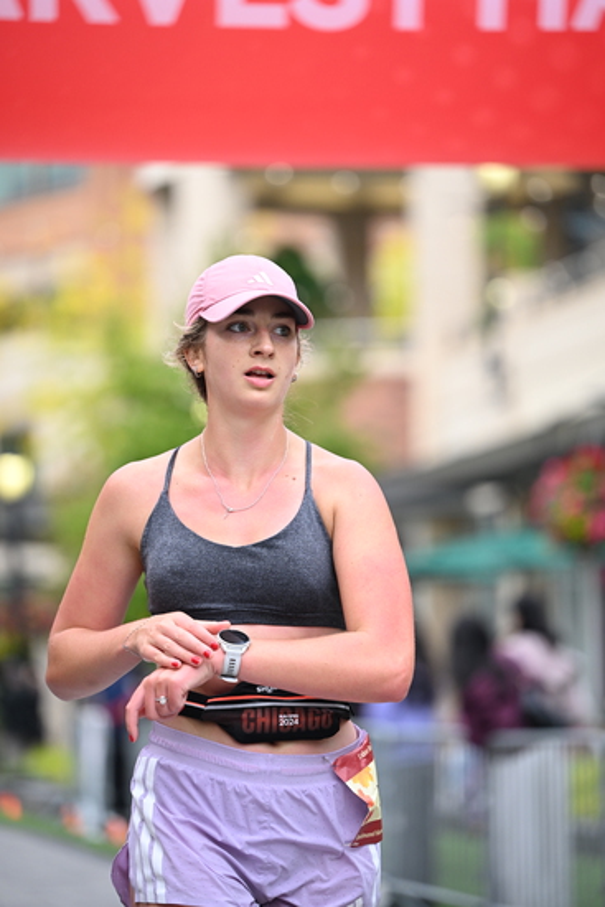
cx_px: 302
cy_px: 454
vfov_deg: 14.1
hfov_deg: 9.5
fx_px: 3653
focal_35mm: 145
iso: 1000
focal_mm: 145
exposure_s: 1/2000
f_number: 2.8
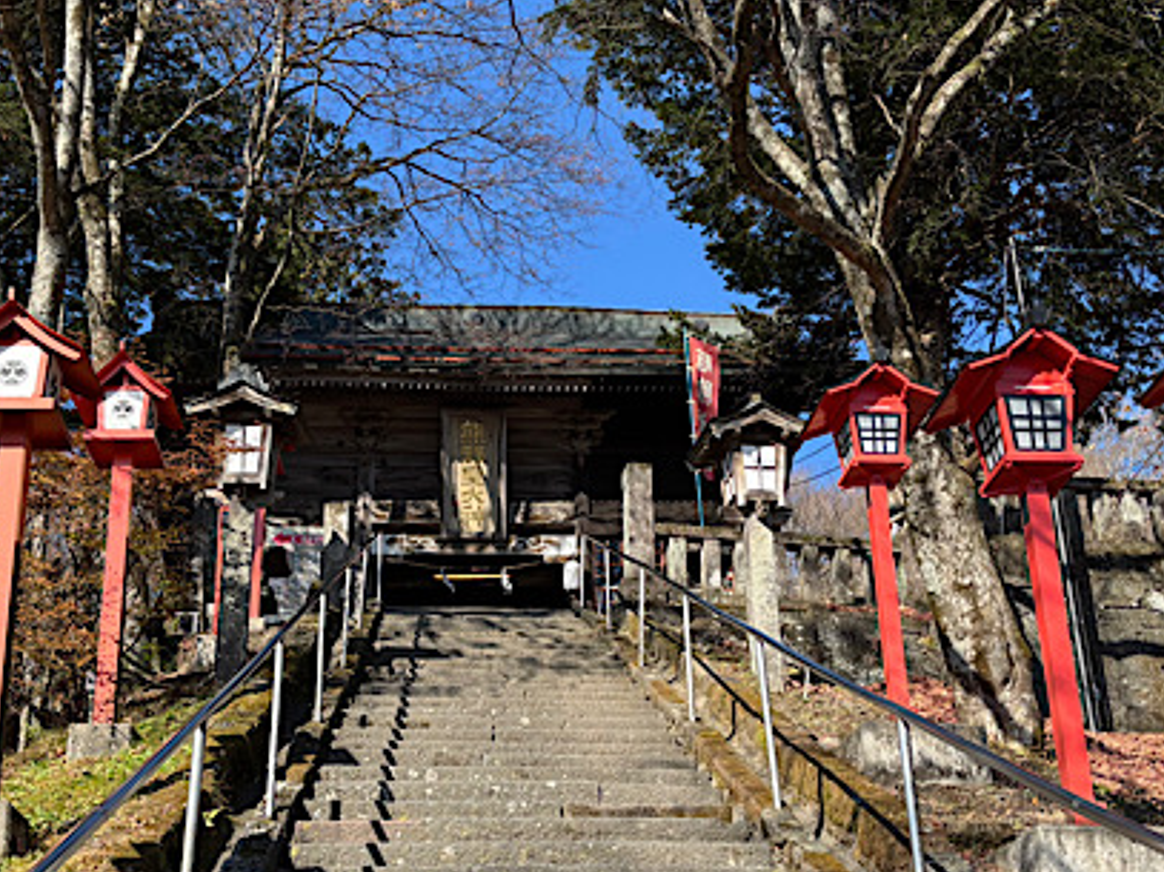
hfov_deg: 41.1
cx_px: 483
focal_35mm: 46
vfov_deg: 31.3
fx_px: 1546
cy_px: 583
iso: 50
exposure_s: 1/1279
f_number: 1.6
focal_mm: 5.96
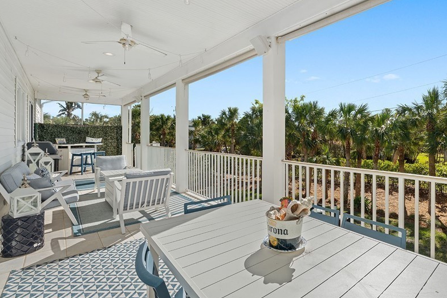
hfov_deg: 88.4
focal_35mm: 18
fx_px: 224
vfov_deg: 67.2
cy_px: 134
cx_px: 277
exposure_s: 1/125
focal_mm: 13
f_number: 10
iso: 160
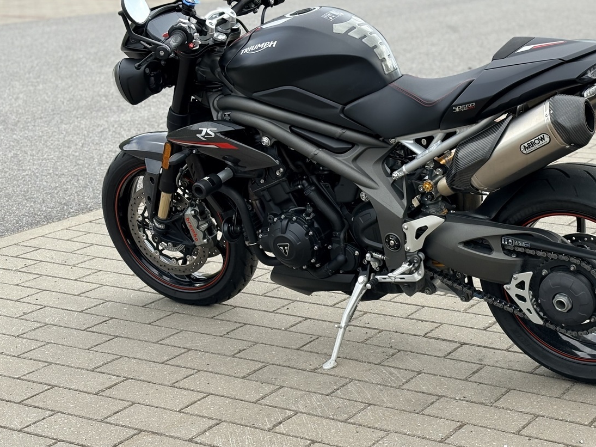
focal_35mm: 76
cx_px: 419
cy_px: 211
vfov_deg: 19.4
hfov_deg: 25.5
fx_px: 1308
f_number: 1.6
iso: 50
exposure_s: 1/873
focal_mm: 5.96
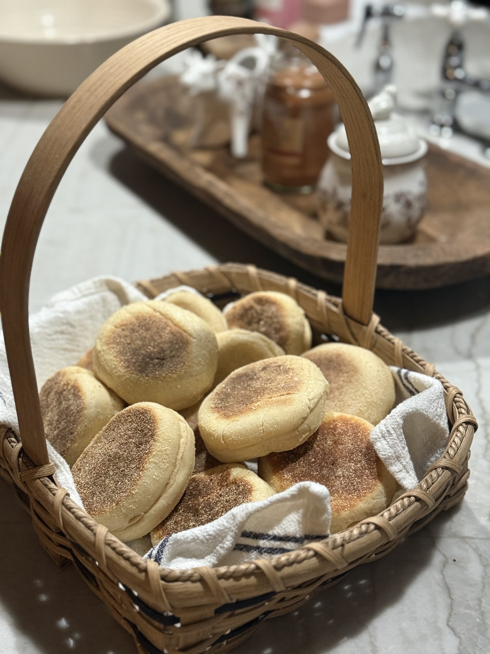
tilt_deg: -32.3
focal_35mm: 48
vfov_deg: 39.7
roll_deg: +0.2
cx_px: 245
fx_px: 906
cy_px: 327
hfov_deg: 30.3
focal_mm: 6.76
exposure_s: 1/40
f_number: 1.78
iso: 500
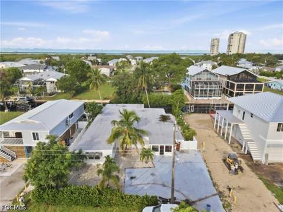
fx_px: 196
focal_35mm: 24
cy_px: 106
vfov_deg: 56.8
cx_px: 142
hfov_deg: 71.6
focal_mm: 8.7
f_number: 1.8
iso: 400
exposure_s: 1/5000
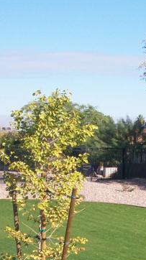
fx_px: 745
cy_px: 221
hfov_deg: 11.1
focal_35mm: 108
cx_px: 127
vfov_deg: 19.5
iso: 80
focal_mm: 6.3
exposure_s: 1/250
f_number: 5.6
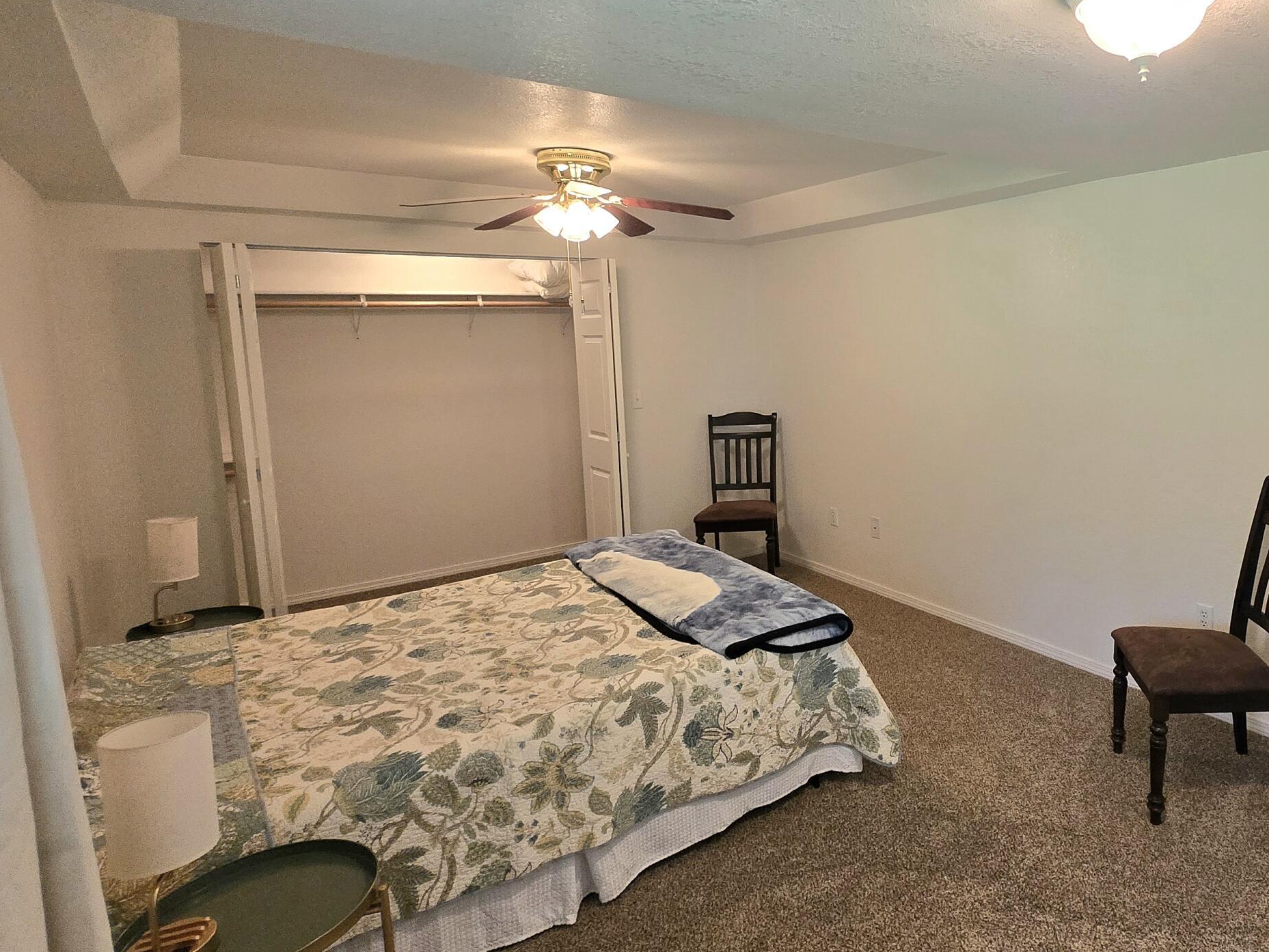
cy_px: 413
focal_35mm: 21
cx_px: 873
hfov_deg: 75.8
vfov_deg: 63.2
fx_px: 770
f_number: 2.2
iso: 200
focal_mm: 1.7
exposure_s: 1/60.2
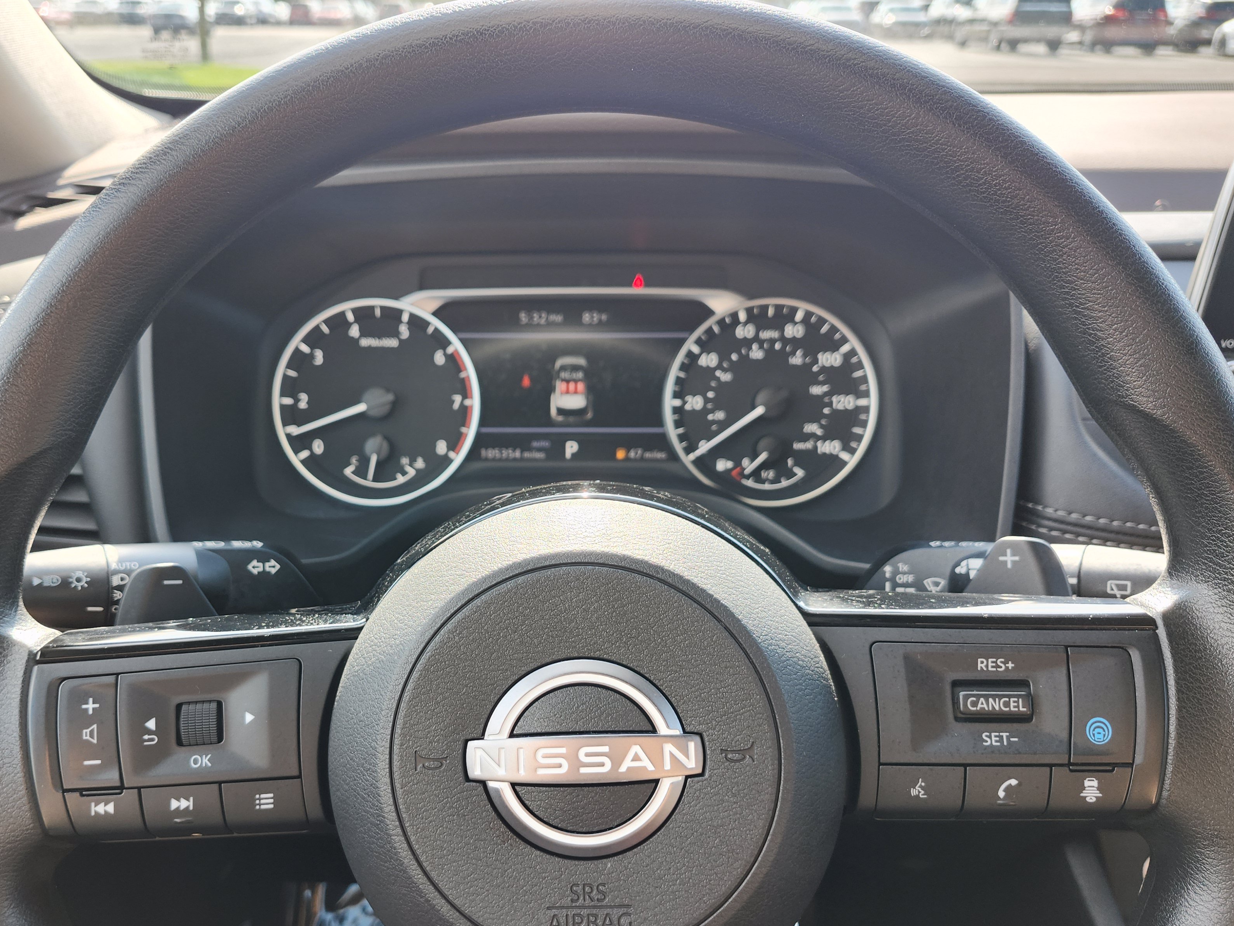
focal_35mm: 29
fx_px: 1034
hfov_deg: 61.4
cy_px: 557
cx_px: 529
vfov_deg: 47.9
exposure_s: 1/180
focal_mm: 5.54
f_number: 1.8
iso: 80
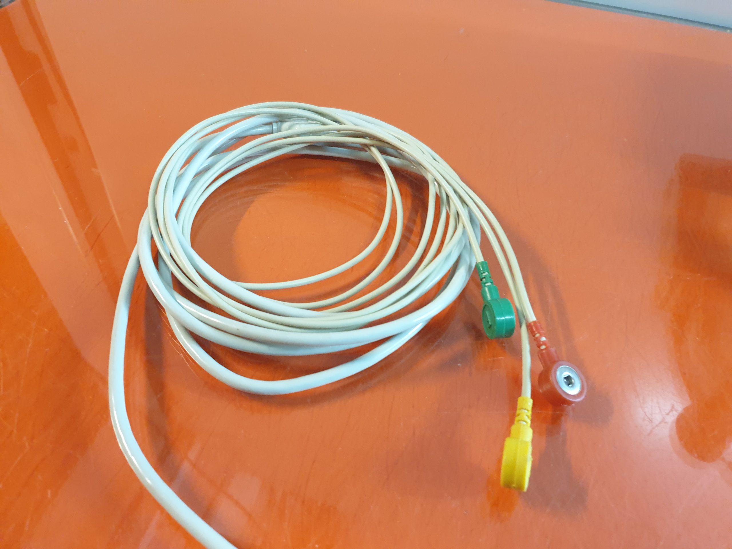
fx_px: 550
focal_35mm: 26
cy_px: 274
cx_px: 366
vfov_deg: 53.1
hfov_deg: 67.3
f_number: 1.5
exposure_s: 1/25
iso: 320
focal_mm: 4.3
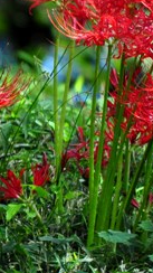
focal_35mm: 782
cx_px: -22
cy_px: 78
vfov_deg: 2.8
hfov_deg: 1.6
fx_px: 5648
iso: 1250
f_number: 5.6
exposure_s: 1/1250
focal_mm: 190
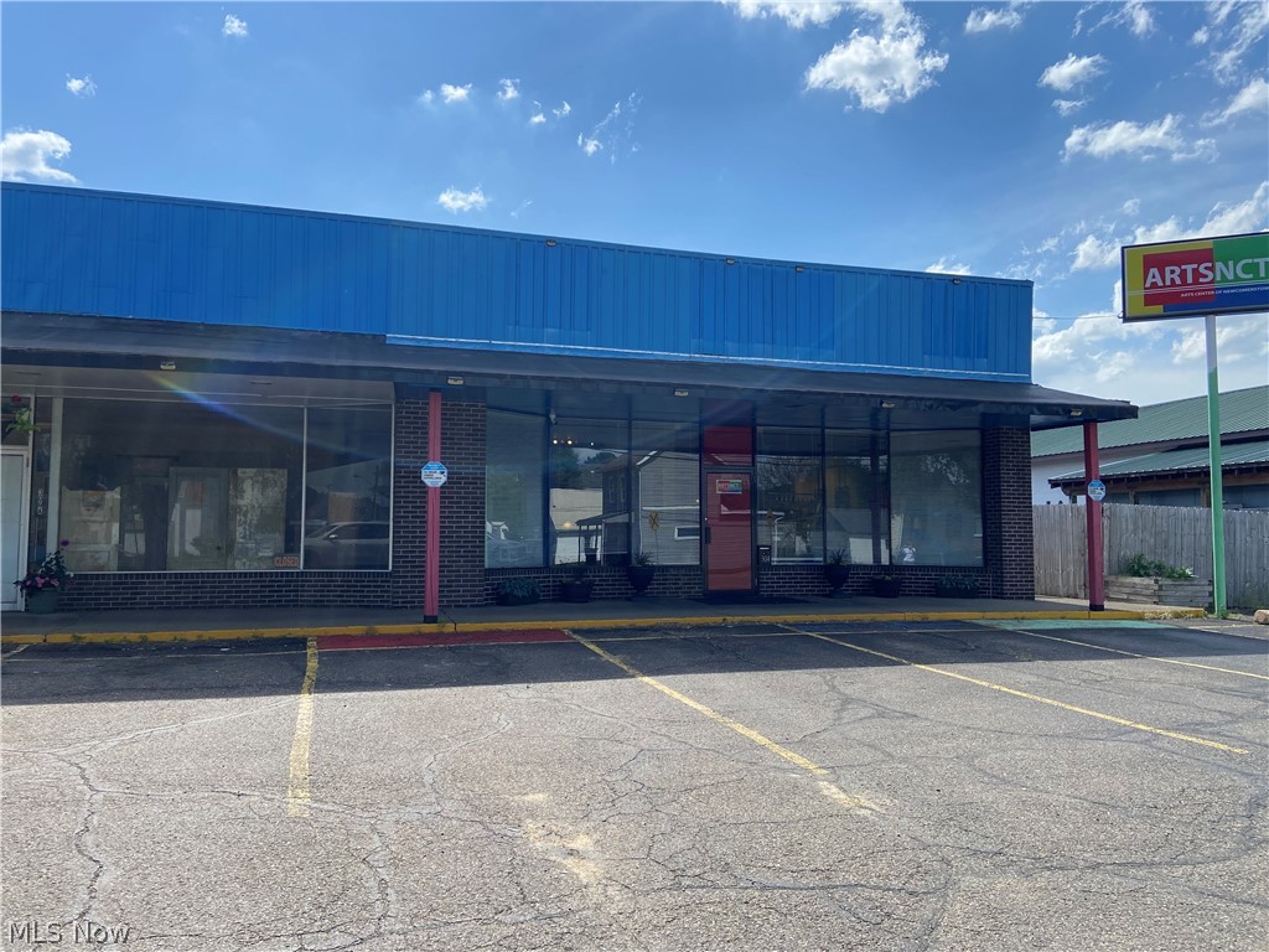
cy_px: 476
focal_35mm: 26
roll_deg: -0.5
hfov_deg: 67.3
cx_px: 634
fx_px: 953
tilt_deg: +6.0
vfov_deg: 53.1
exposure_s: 1/3125
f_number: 1.8
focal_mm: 4.25
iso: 32
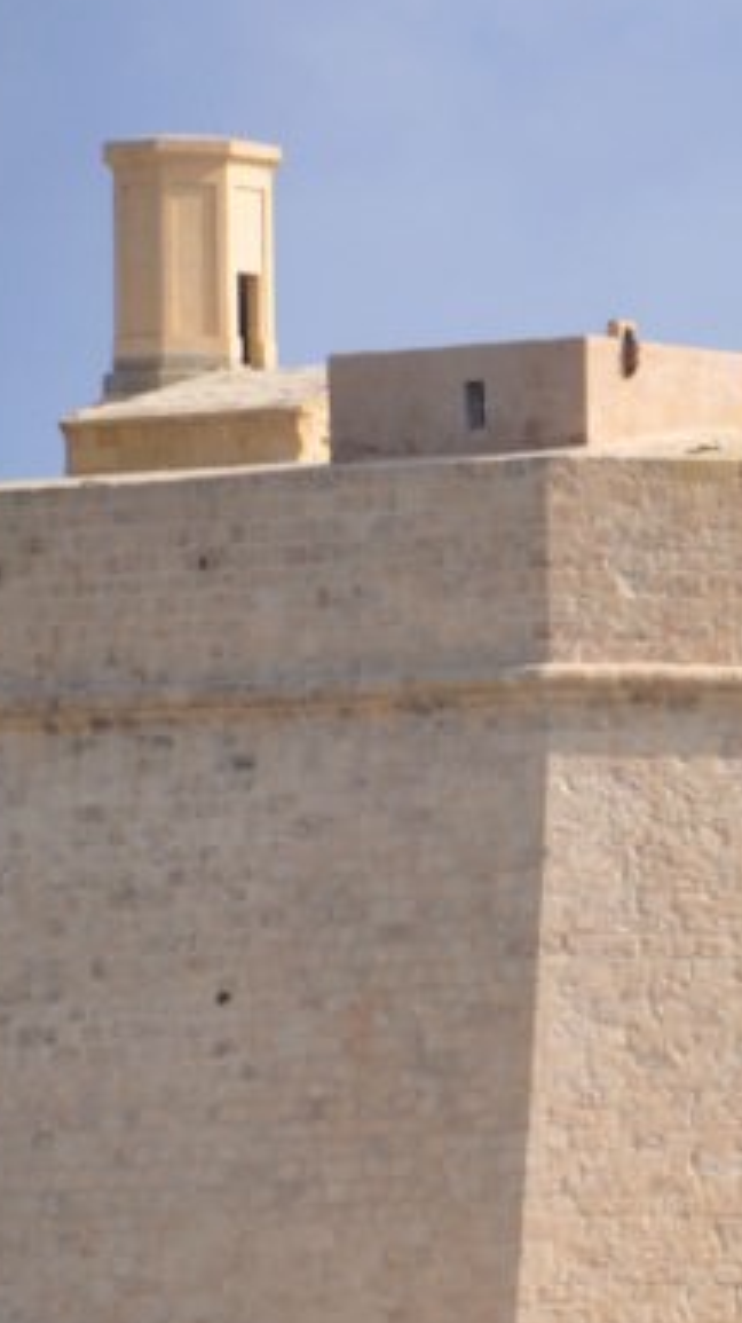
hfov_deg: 2.0
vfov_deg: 3.5
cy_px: 1347
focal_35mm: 612
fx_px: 21449
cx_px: 2415
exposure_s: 1/640
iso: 200
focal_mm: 100
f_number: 6.3
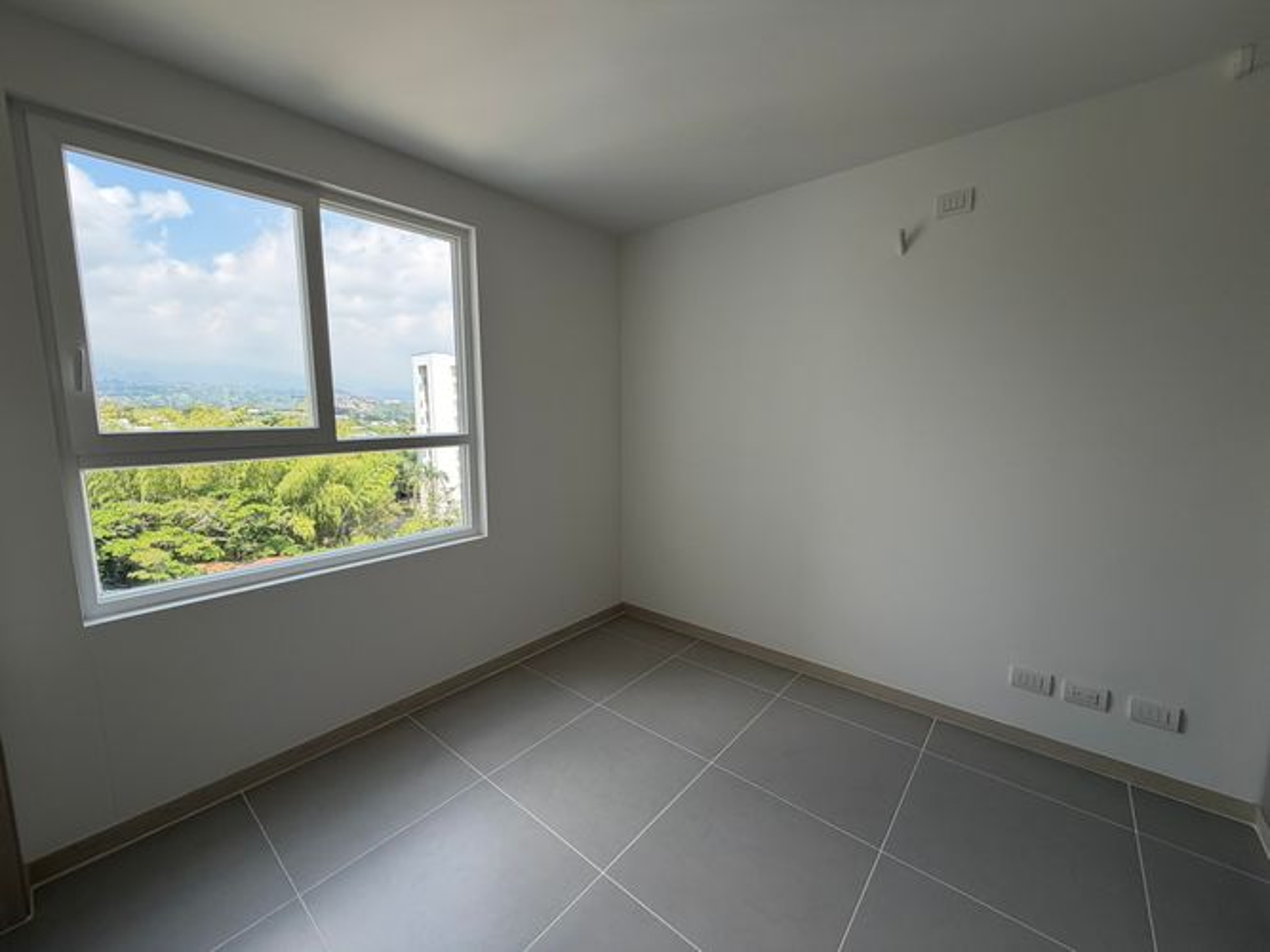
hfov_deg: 102.1
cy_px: 476
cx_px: 635
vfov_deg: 85.7
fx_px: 514
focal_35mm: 14
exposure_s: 1/209
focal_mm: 2.22
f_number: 2.2
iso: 40
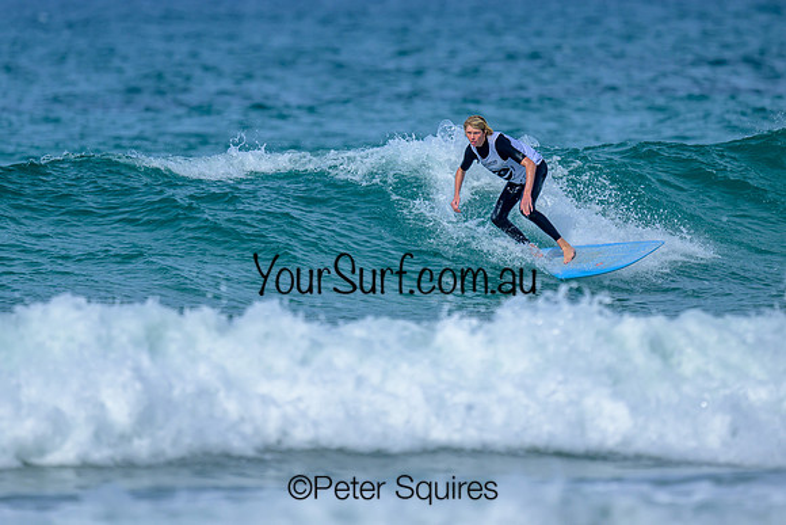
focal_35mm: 1100
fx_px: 24021
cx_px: 313
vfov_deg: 1.3
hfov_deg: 1.9
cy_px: 182
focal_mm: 800
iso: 200
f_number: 6.3
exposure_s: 1/2000
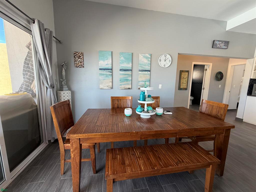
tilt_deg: -7.0
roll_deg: -1.7
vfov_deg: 85.7
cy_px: 96
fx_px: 104
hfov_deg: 102.1
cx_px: 128
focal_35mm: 14
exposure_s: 1/120
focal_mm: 2.22
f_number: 2.2
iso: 200
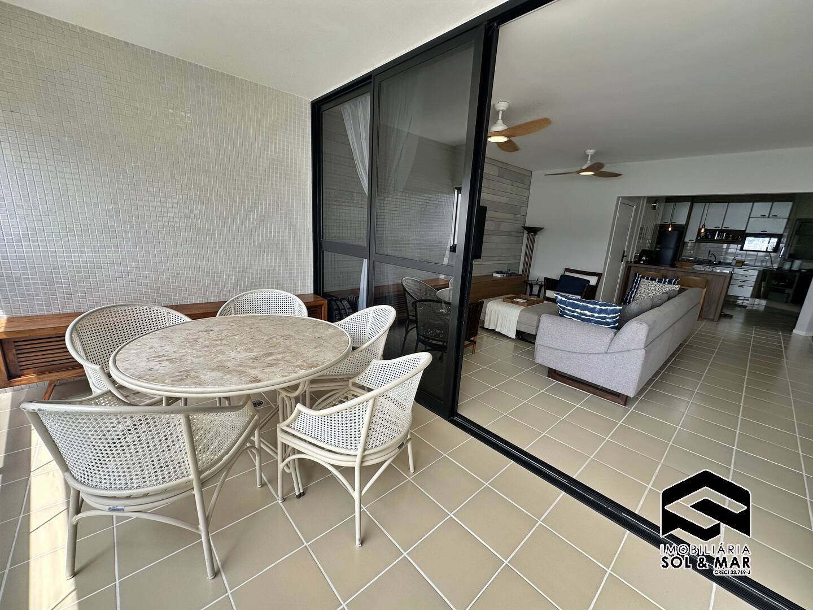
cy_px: 305
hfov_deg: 102.1
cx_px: 406
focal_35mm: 14
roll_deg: -3.4
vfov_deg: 85.7
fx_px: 329
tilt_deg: -12.9
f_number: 2.2
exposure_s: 1/237
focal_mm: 2.22
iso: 40
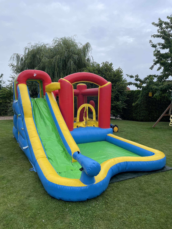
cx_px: 86
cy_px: 114
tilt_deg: -3.8
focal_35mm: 26
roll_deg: +0.7
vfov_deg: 67.3
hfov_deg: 53.1
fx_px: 172
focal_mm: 4.2
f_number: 1.6
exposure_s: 1/903
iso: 32
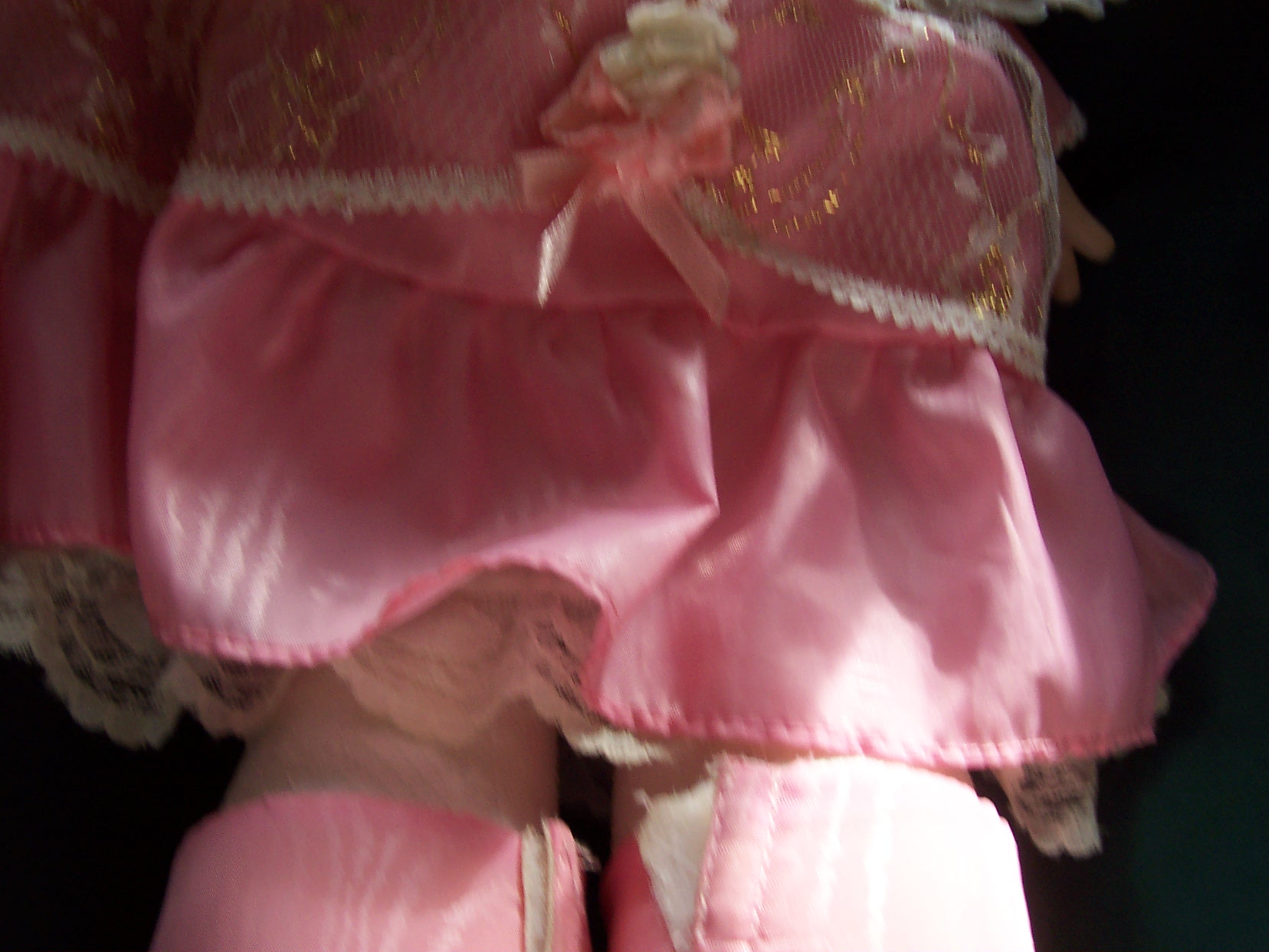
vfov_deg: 38.7
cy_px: 476
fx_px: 1356
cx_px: 634
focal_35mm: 37
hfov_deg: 50.1
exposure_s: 1/45
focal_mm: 5.6
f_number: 2.8
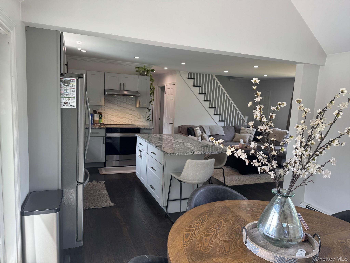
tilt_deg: -7.5
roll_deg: -3.1
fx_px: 243
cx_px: 175
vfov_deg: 56.8
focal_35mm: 24
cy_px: 132
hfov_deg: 71.6
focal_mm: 6.76
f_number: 1.78
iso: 80
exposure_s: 1/121
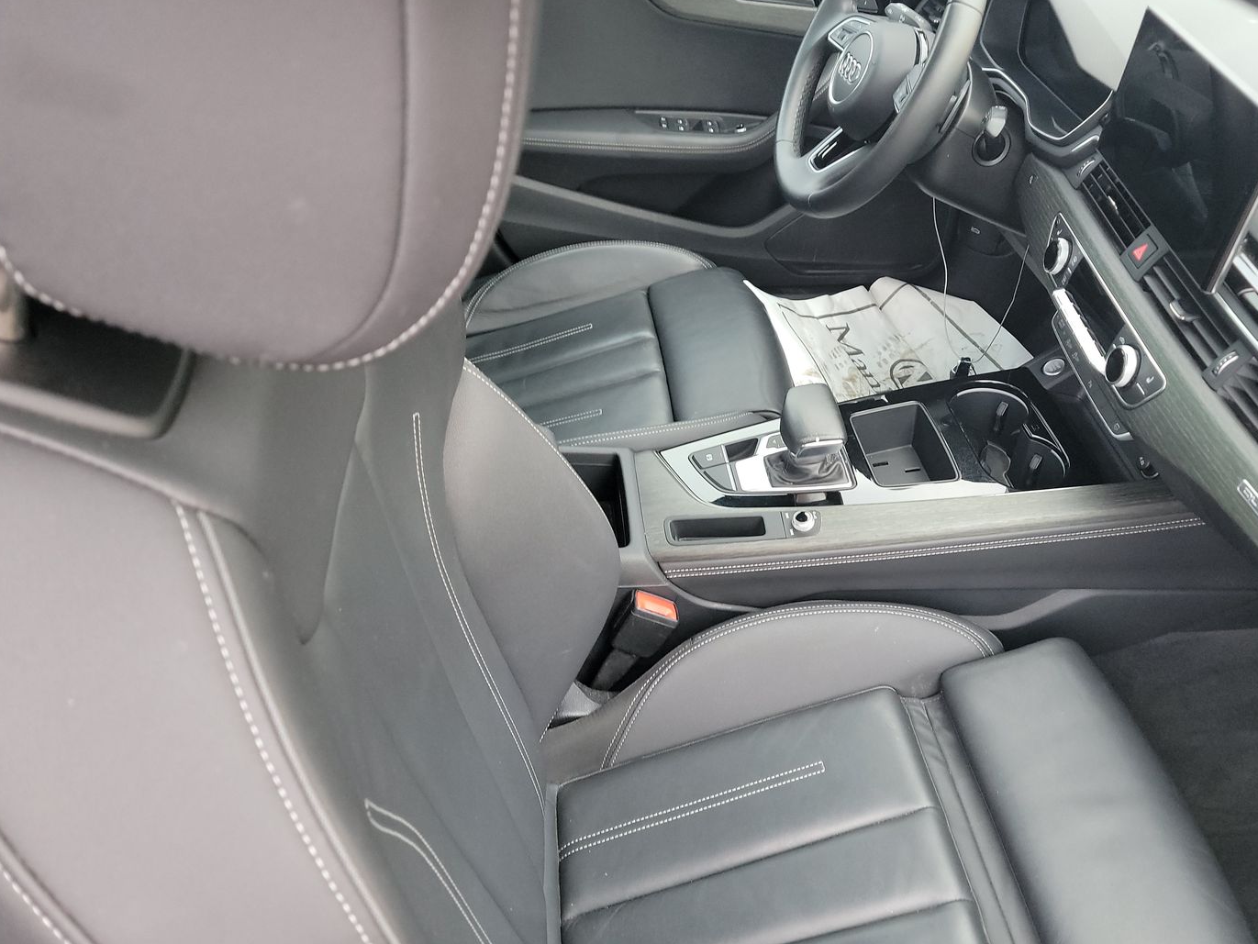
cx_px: 709
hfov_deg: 63.2
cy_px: 409
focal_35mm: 28
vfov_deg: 49.6
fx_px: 1018
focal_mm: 6.7
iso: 784
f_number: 1.8
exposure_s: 1/59
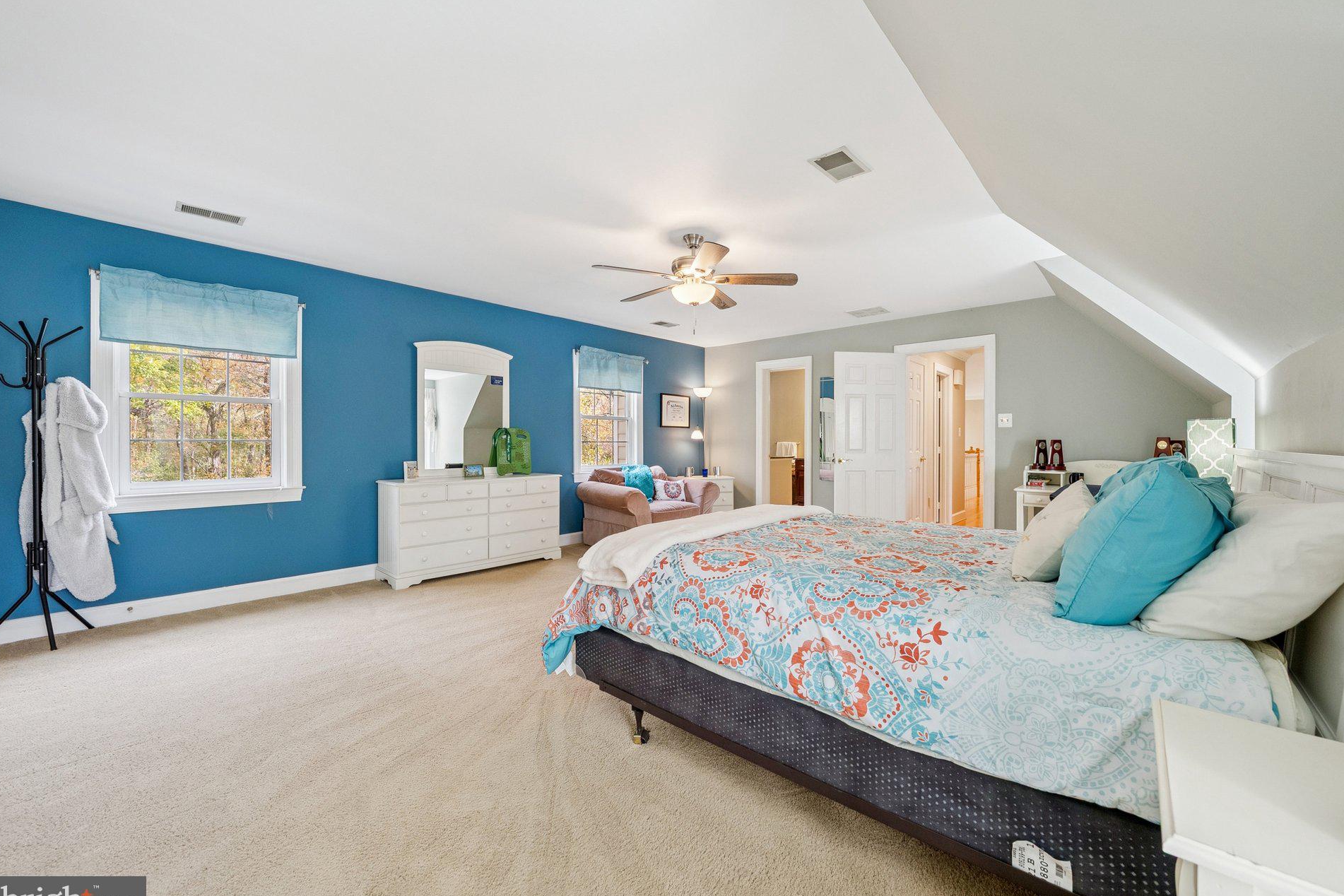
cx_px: 713
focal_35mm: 14
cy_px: 445
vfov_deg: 81.2
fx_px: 523
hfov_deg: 104.1
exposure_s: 1/50
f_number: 7.1
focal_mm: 13
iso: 640
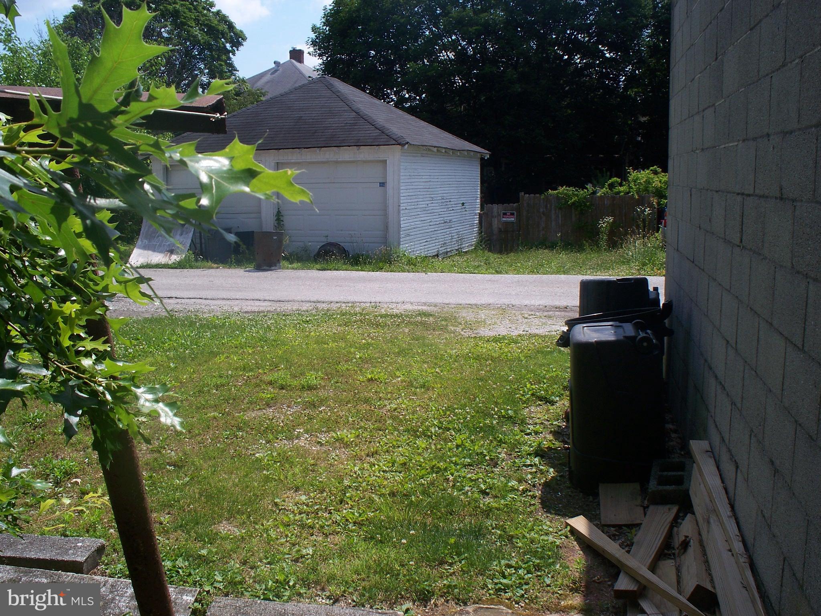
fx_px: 854
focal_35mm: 36
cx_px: 410
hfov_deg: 51.4
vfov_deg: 39.7
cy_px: 308
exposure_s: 1/500
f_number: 5
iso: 80
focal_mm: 7.54
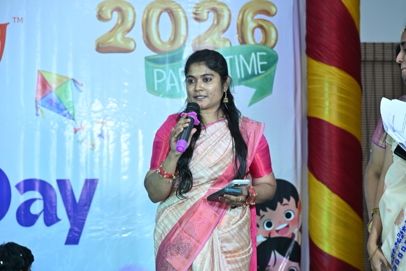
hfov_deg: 27.0
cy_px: 136
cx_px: 203
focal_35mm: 75
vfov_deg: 18.2
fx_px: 846
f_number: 4
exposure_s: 1/160
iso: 400
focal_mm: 75
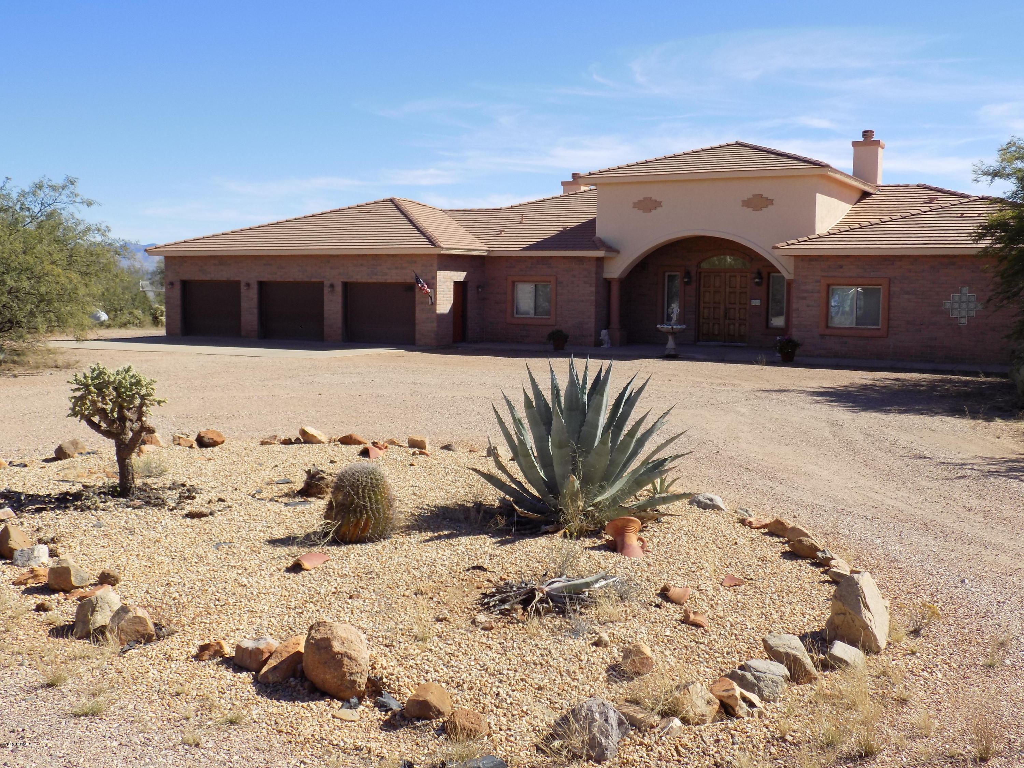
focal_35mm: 34
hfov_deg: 54.0
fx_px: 1006
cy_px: 384
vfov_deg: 41.8
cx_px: 512
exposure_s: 1/800
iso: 80
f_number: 3.4
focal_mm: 6.1
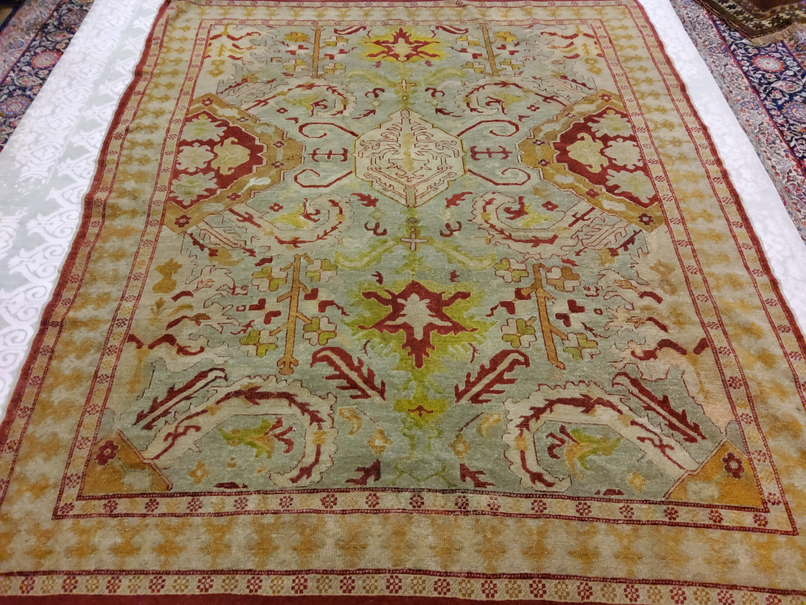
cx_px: 403
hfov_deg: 67.3
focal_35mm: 26
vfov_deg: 53.1
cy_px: 302
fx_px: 605
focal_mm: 3.08
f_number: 2
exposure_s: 1/50
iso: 1000
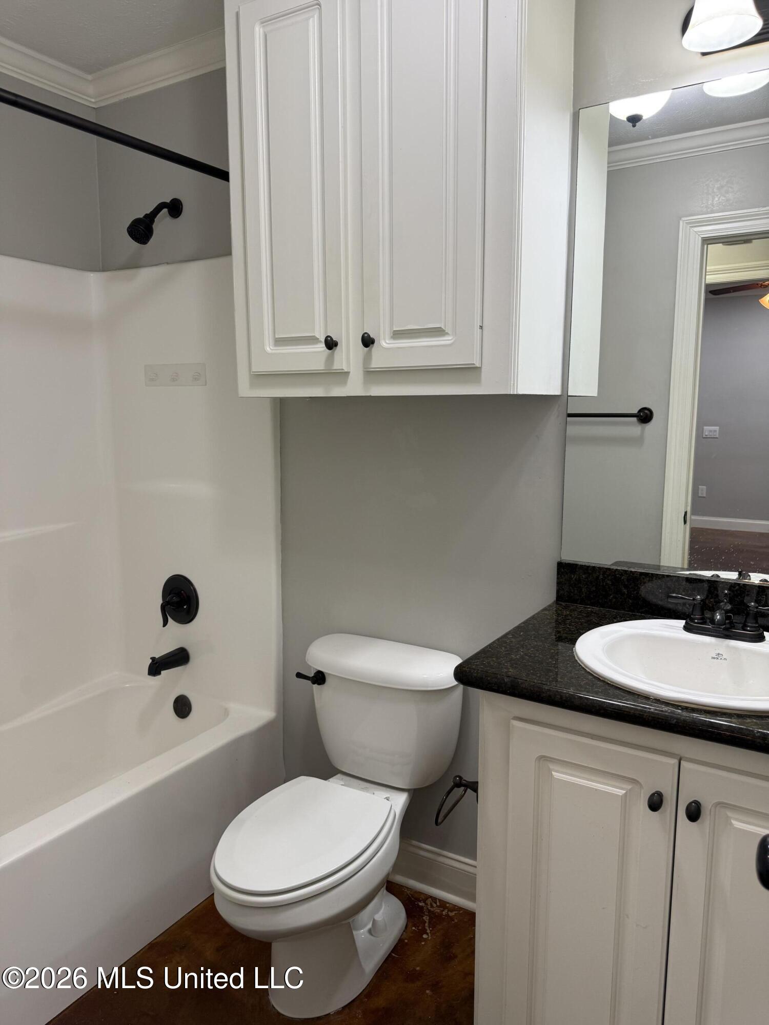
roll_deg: -0.6
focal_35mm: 24
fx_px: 711
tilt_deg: -8.6
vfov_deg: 71.6
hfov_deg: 56.8
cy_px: 512
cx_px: 384
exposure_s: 1/60
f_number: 1.78
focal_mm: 6.76
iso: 100
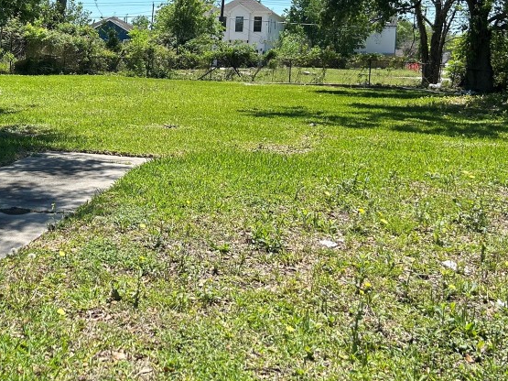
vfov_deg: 29.9
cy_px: 110
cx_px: 103
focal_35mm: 48
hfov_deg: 38.2
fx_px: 704
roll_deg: -1.1
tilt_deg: -4.6
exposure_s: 1/2762
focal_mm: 5.7
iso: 50
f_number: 1.5
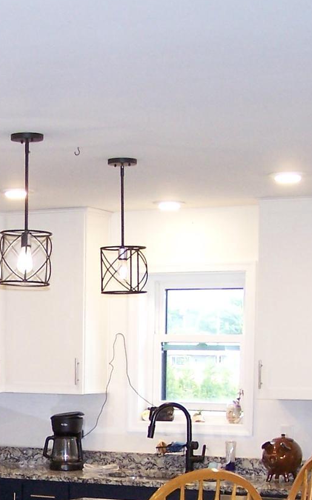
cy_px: 437
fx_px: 1362
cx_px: 1
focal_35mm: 100
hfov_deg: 12.9
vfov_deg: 20.4
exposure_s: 1/60
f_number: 2.8
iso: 140
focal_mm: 6.3
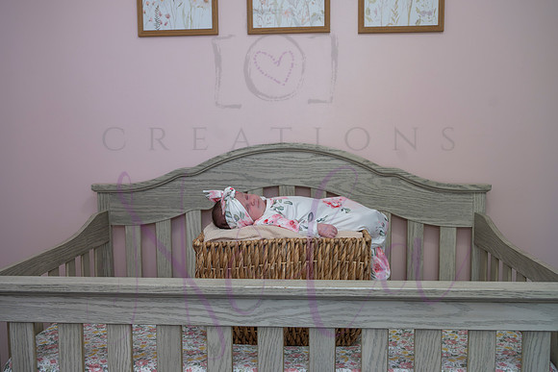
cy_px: 181
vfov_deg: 40.2
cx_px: 272
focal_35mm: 33
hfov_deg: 57.4
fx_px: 509
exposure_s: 1/320
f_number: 4
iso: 800
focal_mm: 31.5
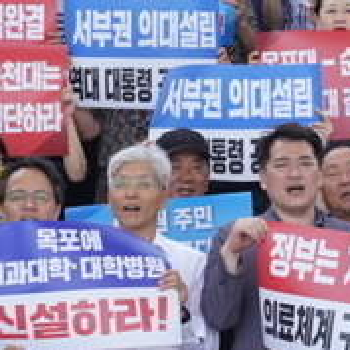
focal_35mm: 309
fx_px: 3535
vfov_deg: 5.7
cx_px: 781
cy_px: 150
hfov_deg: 5.5
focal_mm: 46
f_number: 5
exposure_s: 1/250
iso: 250
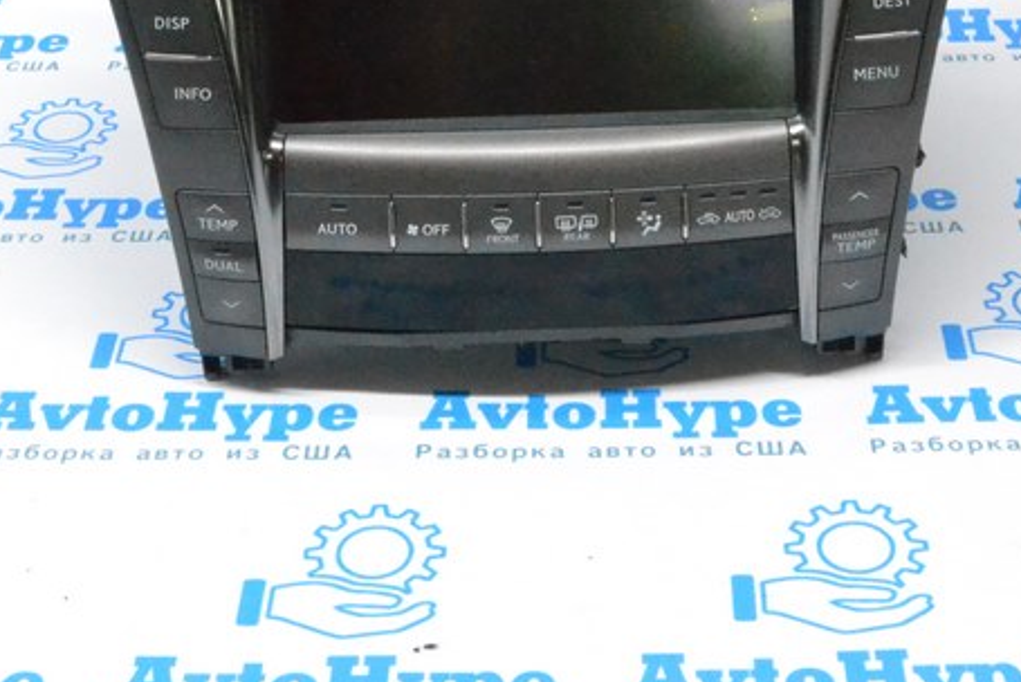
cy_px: -35
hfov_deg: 25.0
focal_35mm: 81
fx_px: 2299
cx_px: 550
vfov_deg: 16.5
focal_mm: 24
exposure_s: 1/80
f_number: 14
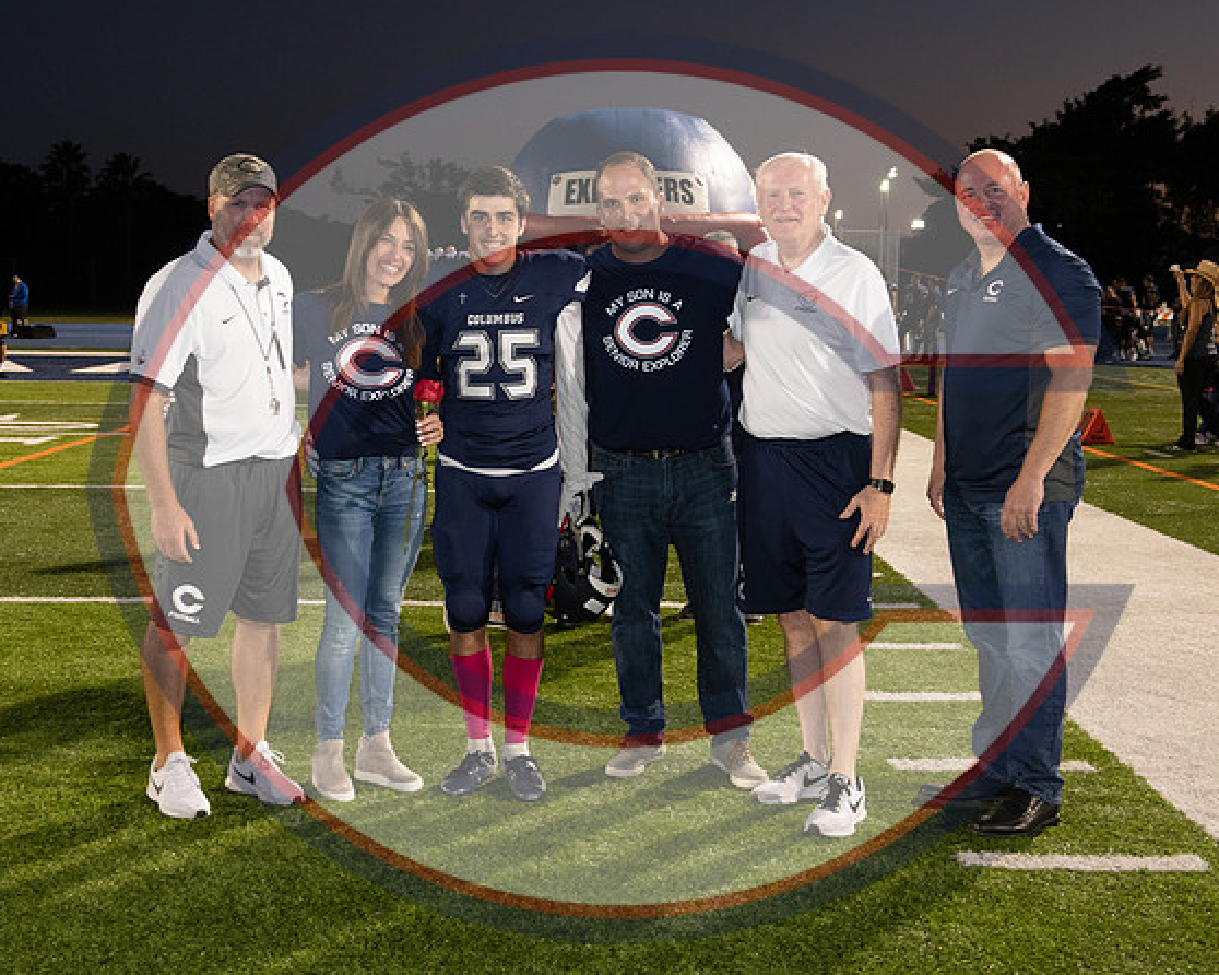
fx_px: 1803
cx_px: 577
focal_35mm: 50
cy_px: 488
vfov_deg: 30.2
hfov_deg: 37.3
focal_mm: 44
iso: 1400
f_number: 7.1
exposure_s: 1/60
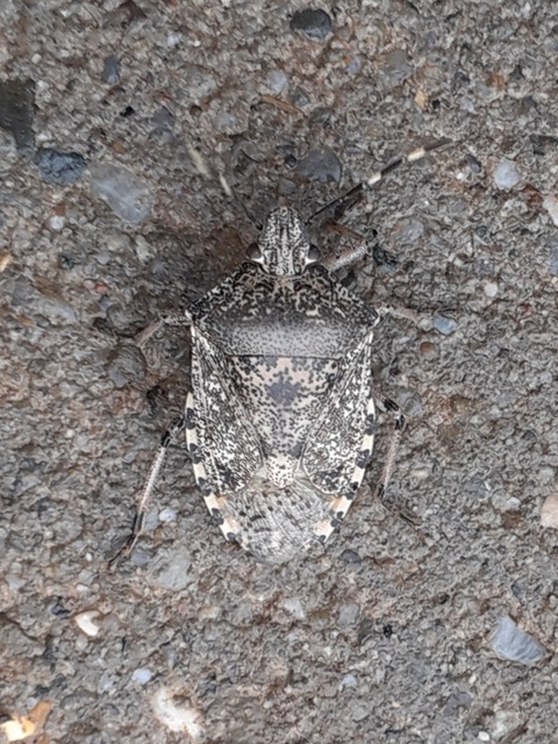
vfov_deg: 65.3
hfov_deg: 51.4
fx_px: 580
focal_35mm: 27
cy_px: 372
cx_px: 279
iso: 40
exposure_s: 1/50
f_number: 1.9
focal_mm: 3.6
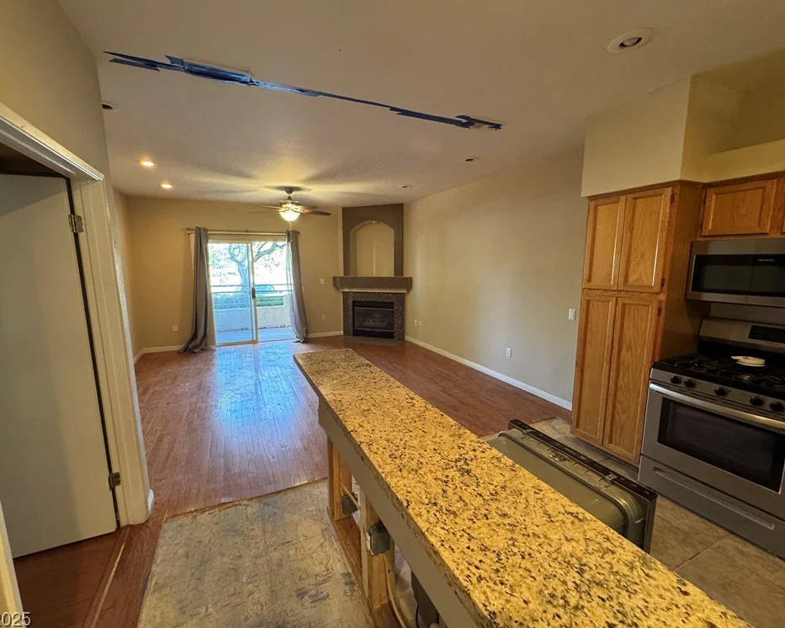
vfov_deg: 84.0
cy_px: 315
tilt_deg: -8.5
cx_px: 377
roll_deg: +0.6
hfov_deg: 96.8
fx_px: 348
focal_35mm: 15
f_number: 2.2
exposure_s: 1/60
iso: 400
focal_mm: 2.22
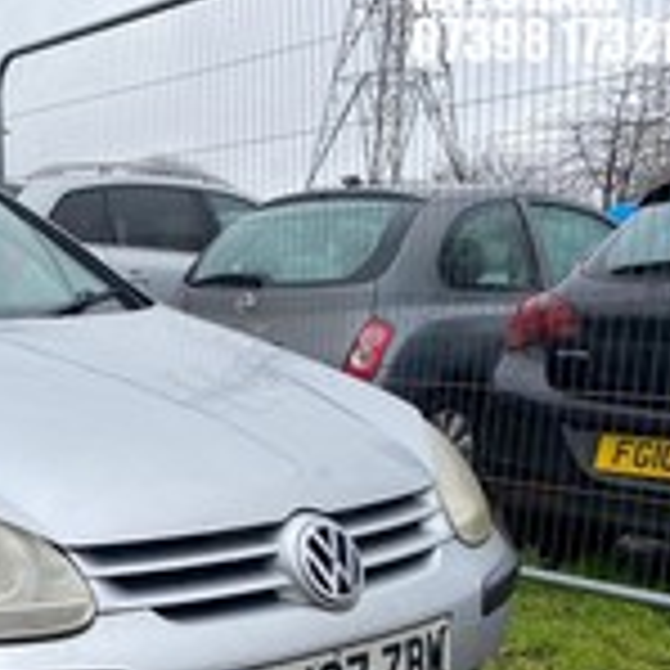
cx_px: -54
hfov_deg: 28.9
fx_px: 1182
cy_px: 544
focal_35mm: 54
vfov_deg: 30.8
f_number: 1.8
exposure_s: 1/678
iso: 32
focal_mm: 4.25
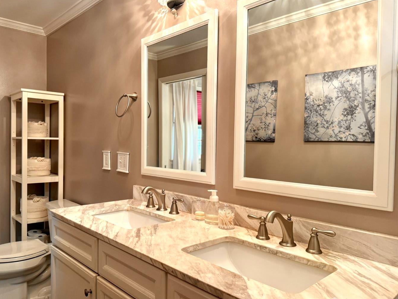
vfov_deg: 51.4
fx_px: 310
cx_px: 180
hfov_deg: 65.2
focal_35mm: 27
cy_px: 151
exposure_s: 1/60
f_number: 1.78
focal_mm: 6.76
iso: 160
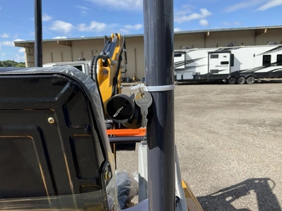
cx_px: 141
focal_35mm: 29
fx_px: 236
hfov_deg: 61.7
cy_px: 106
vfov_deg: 48.2
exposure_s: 1/1342
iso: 25
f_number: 1.8
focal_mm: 3
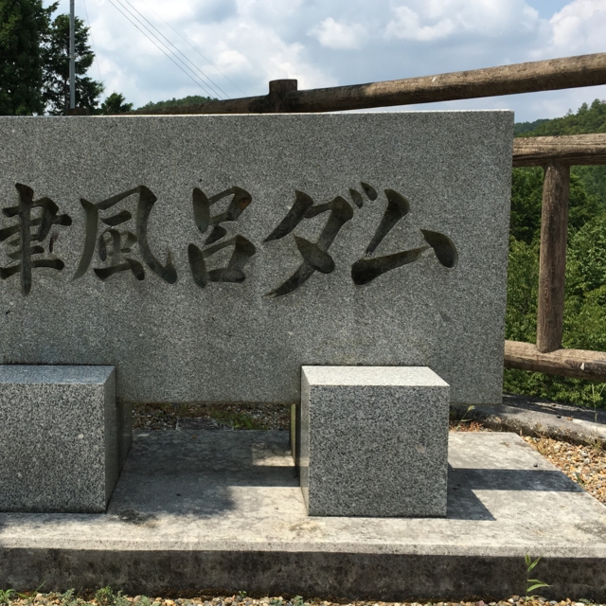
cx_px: 192
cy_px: 312
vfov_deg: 40.9
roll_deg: -0.8
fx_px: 812
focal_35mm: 41
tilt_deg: -5.5
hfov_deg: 40.3
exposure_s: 1/1709
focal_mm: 4.15
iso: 25
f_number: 2.2
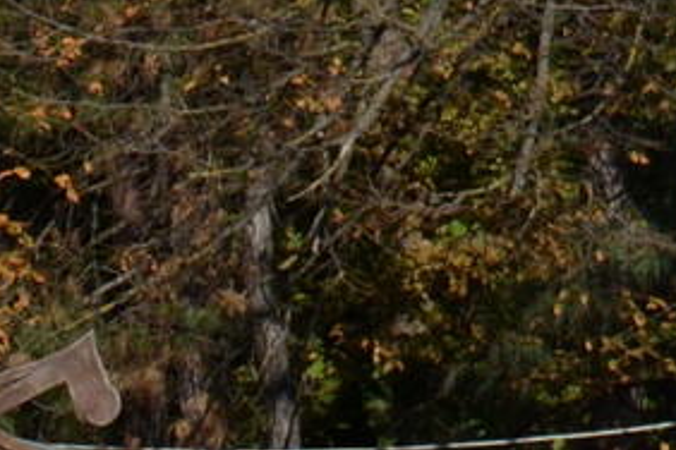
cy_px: 1099
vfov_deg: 2.8
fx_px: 9275
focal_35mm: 494
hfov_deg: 4.1
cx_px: -947
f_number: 8
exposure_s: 1/2000
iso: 400
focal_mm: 62
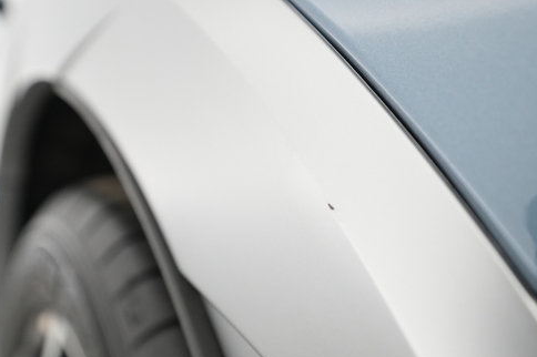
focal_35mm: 37
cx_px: 244
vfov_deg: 35.9
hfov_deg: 51.8
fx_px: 552
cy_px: 182
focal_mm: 28
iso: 3200
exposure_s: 1/80
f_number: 4.5
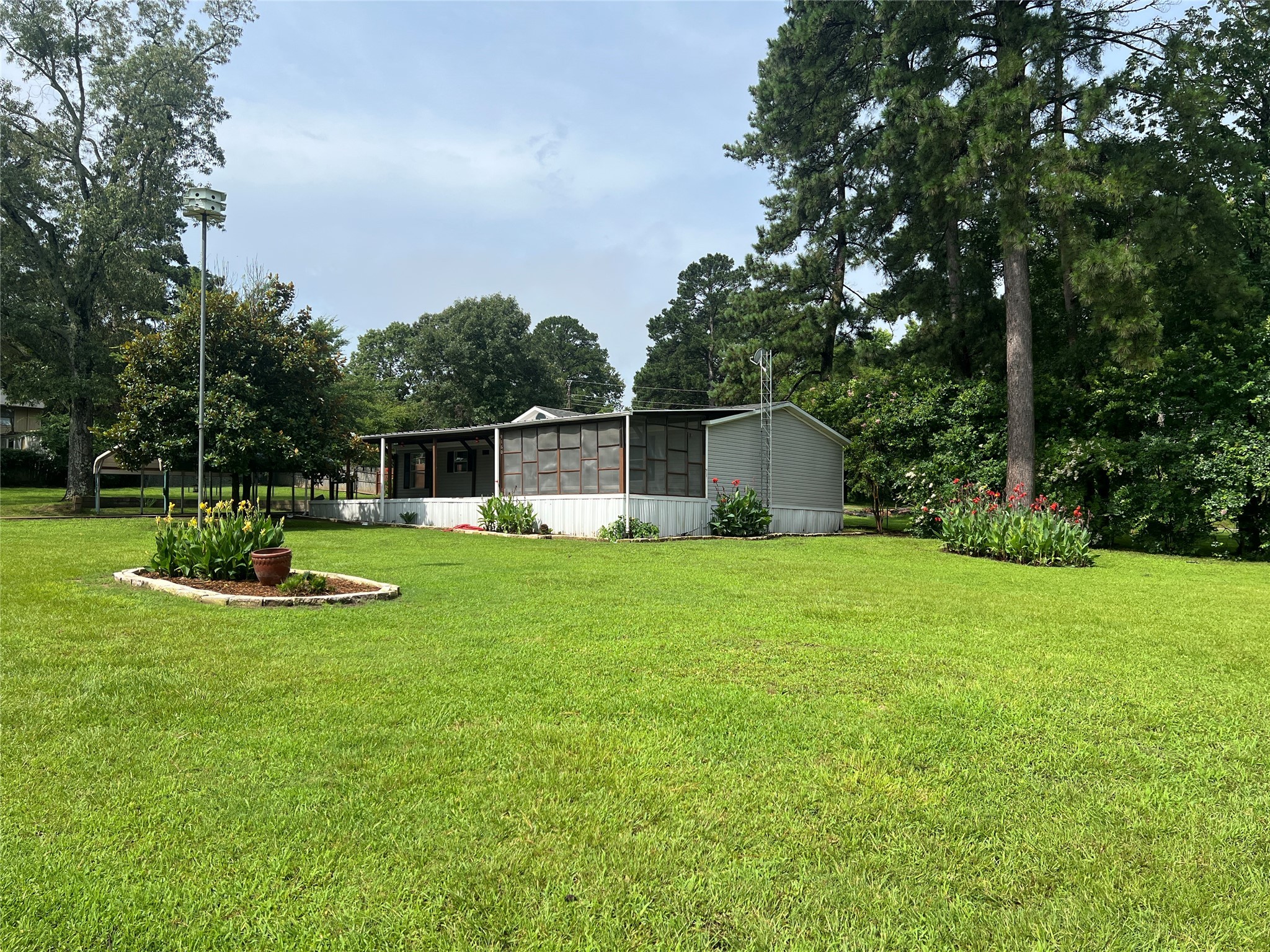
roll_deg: -0.5
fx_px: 954
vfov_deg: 53.1
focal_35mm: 26
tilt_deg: +3.4
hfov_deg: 67.3
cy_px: 476
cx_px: 635
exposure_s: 1/4630
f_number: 1.5
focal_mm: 5.7
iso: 50
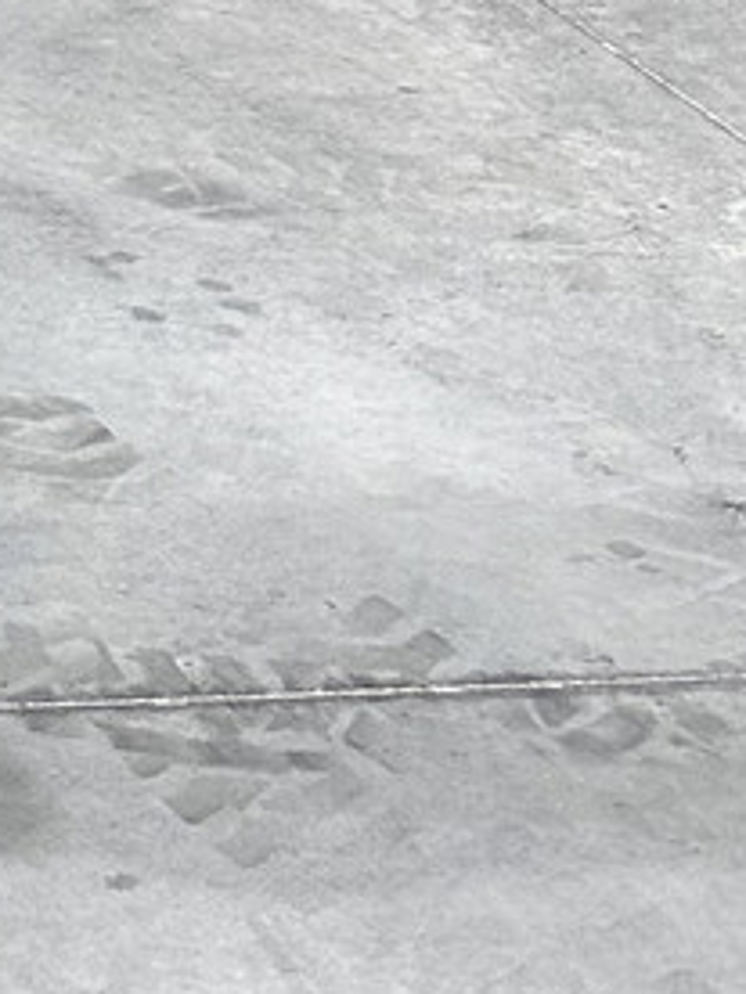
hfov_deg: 9.2
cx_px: -1261
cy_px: -1091
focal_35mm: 139
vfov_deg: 12.3
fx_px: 3994
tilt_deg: -5.4
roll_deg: -0.9
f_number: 1.78
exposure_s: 1/100
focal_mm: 6.86
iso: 100
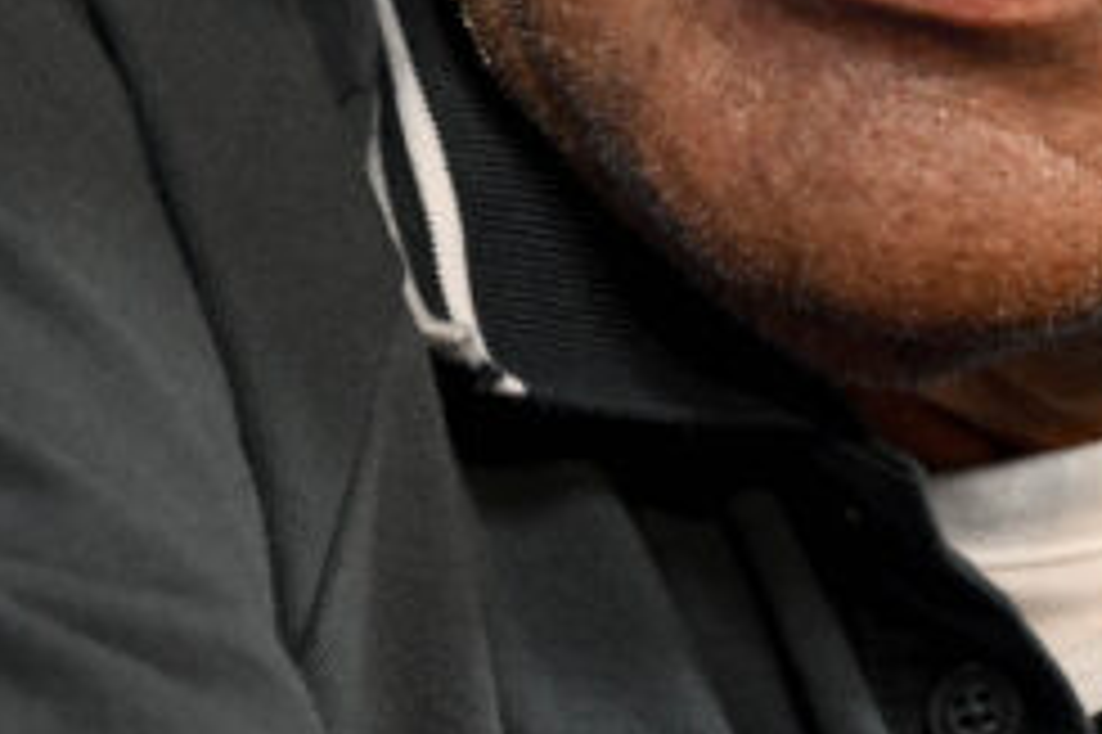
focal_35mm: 1005
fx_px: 30742
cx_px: 1457
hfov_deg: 2.1
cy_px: -597
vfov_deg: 1.4
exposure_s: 1/125
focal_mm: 240
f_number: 5
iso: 2500
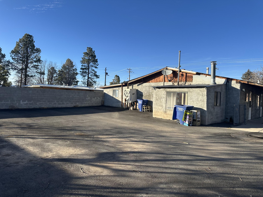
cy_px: 98
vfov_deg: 56.8
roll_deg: -2.5
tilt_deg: +0.2
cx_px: 132
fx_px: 182
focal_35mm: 24
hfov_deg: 71.6
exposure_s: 1/2809
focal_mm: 6.86
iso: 80
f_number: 1.78
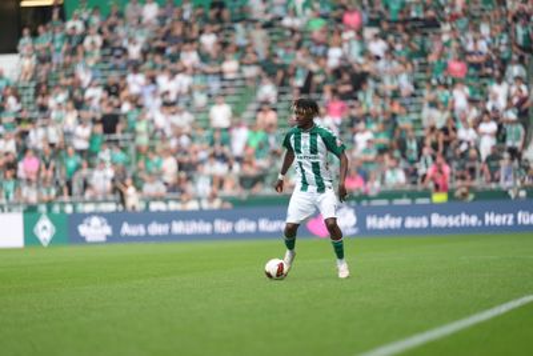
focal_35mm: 300
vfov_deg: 4.6
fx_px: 4443
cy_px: 178
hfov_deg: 6.9
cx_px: 266
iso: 800
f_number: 2.8
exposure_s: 1/2000
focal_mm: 300
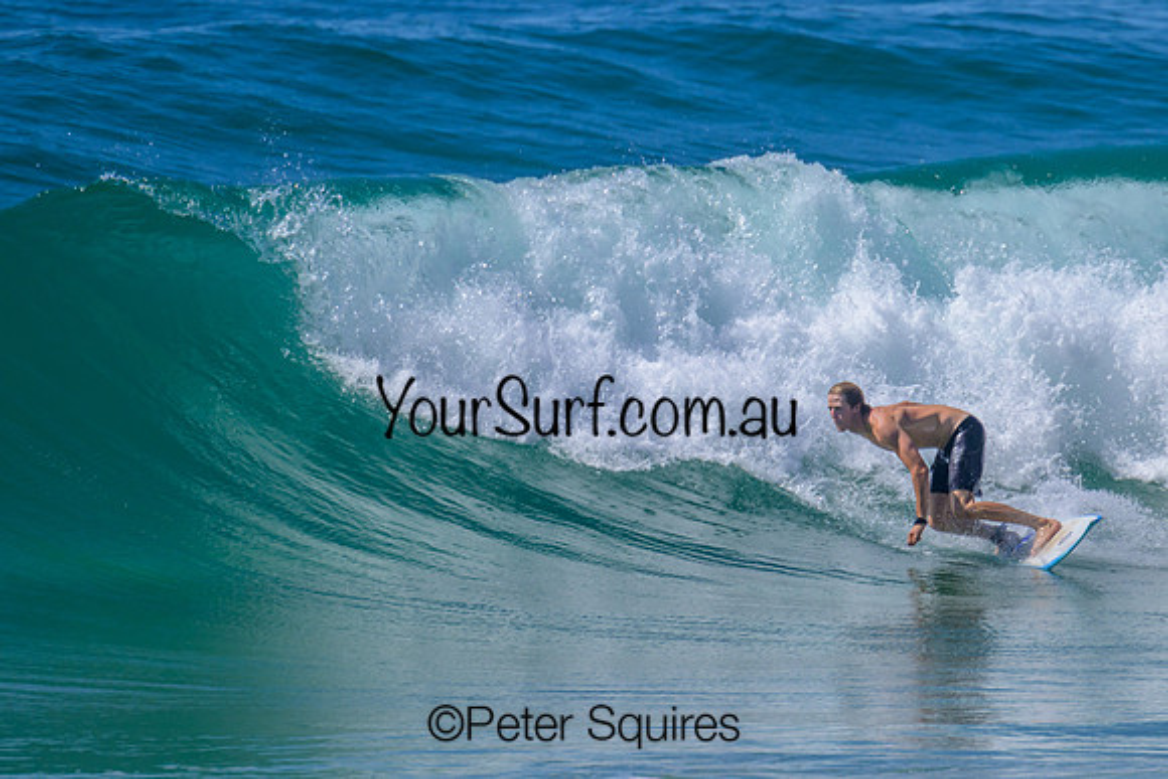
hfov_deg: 2.1
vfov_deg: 1.4
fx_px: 31922
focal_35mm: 984
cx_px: 718
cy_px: 313
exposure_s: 1/2000
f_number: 11
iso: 640
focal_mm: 800
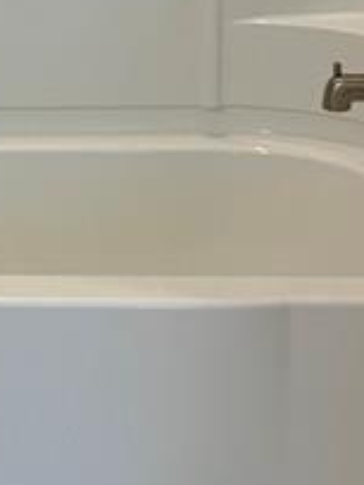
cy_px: 26
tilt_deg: -13.8
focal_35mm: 141
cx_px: -295
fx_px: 1977
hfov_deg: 9.9
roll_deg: +3.2
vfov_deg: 13.8
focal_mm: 6.76
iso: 160
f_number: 1.78
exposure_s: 1/120
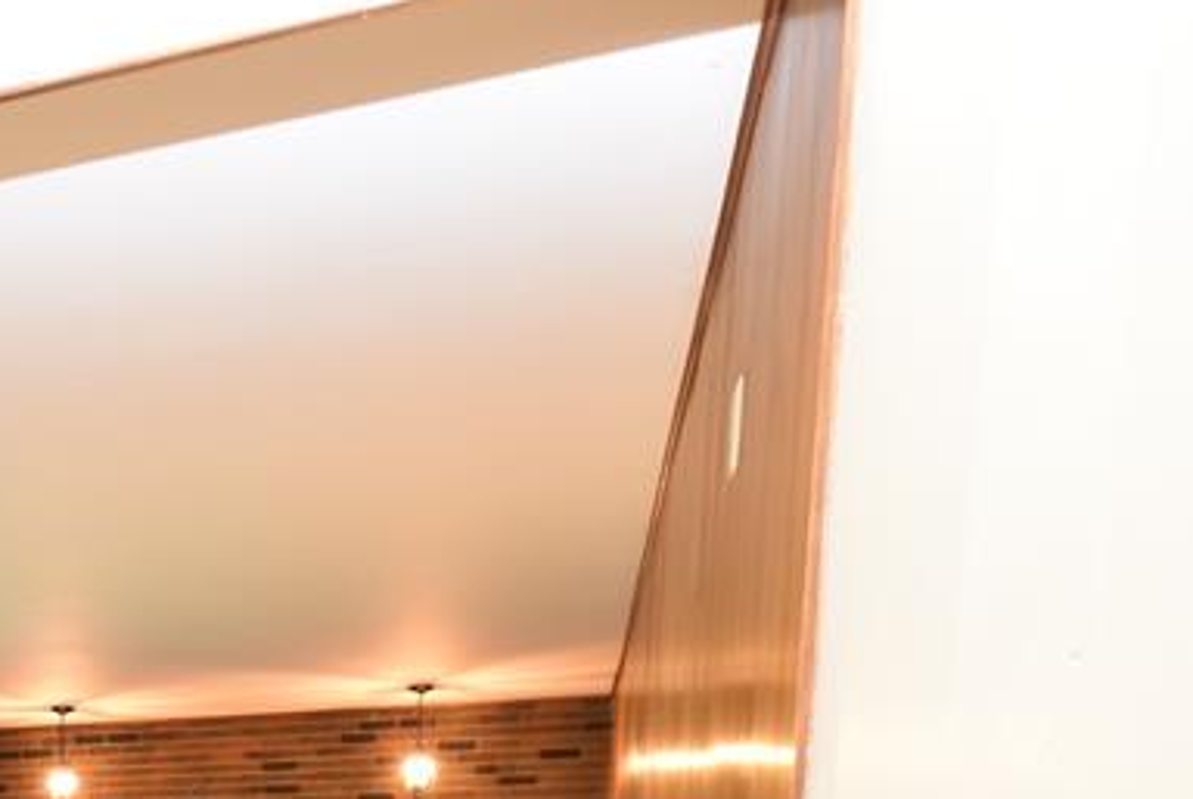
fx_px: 1327
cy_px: 1032
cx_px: -81
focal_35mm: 40
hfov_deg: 40.3
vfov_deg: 27.9
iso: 250
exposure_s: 1/6
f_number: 4.5
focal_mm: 10
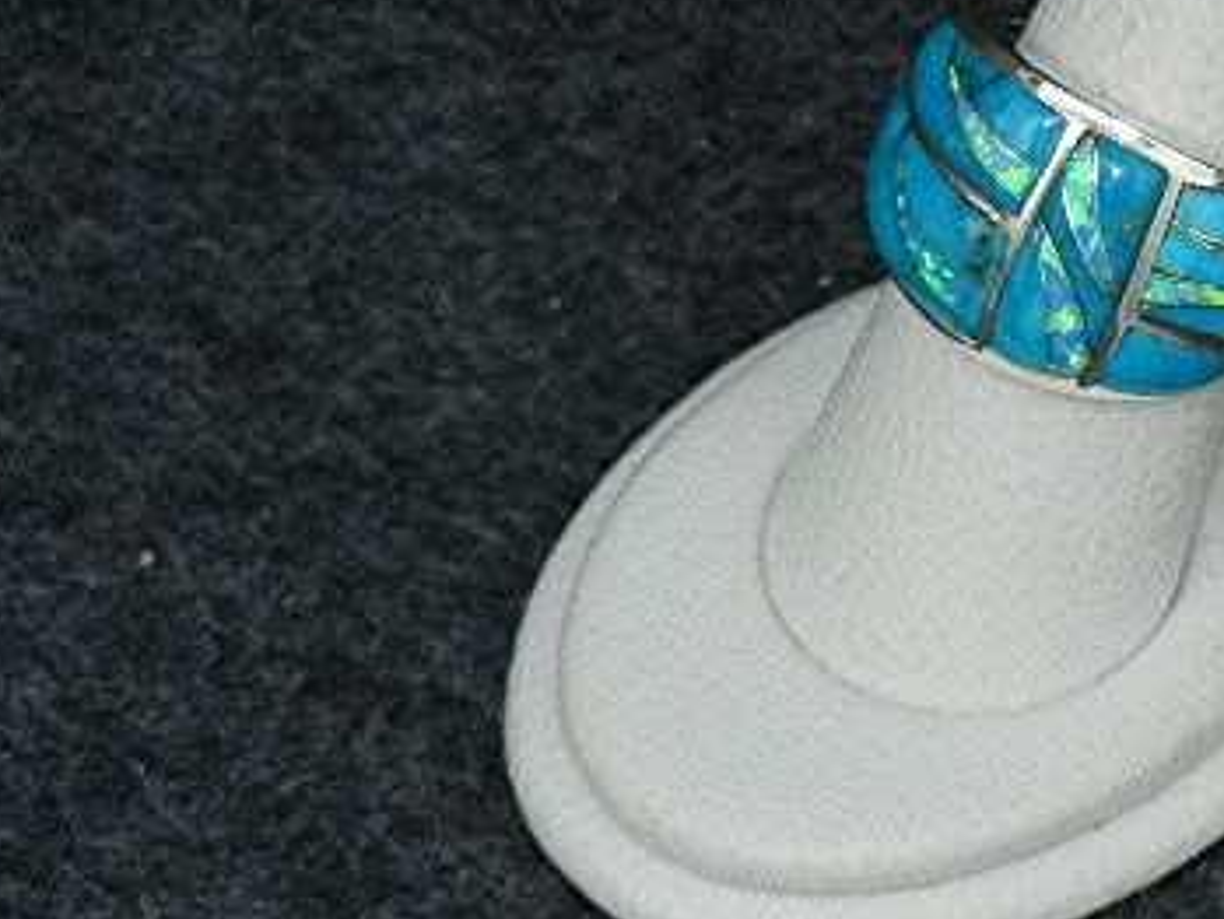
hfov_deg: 10.5
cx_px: 1010
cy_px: 337
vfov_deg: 7.9
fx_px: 6614
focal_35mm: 187
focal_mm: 18.3
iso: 507
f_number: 4.5
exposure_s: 1/30
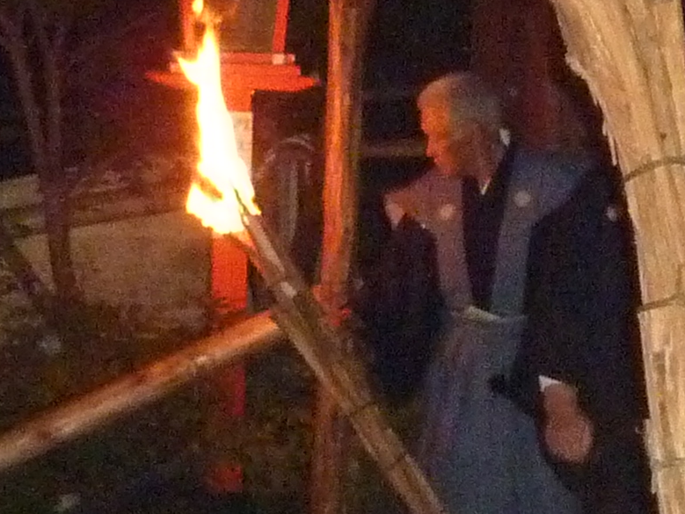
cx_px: 623
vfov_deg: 11.0
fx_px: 2653
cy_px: 498
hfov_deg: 14.6
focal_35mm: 134
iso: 800
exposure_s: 1/30
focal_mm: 4.7
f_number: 3.4
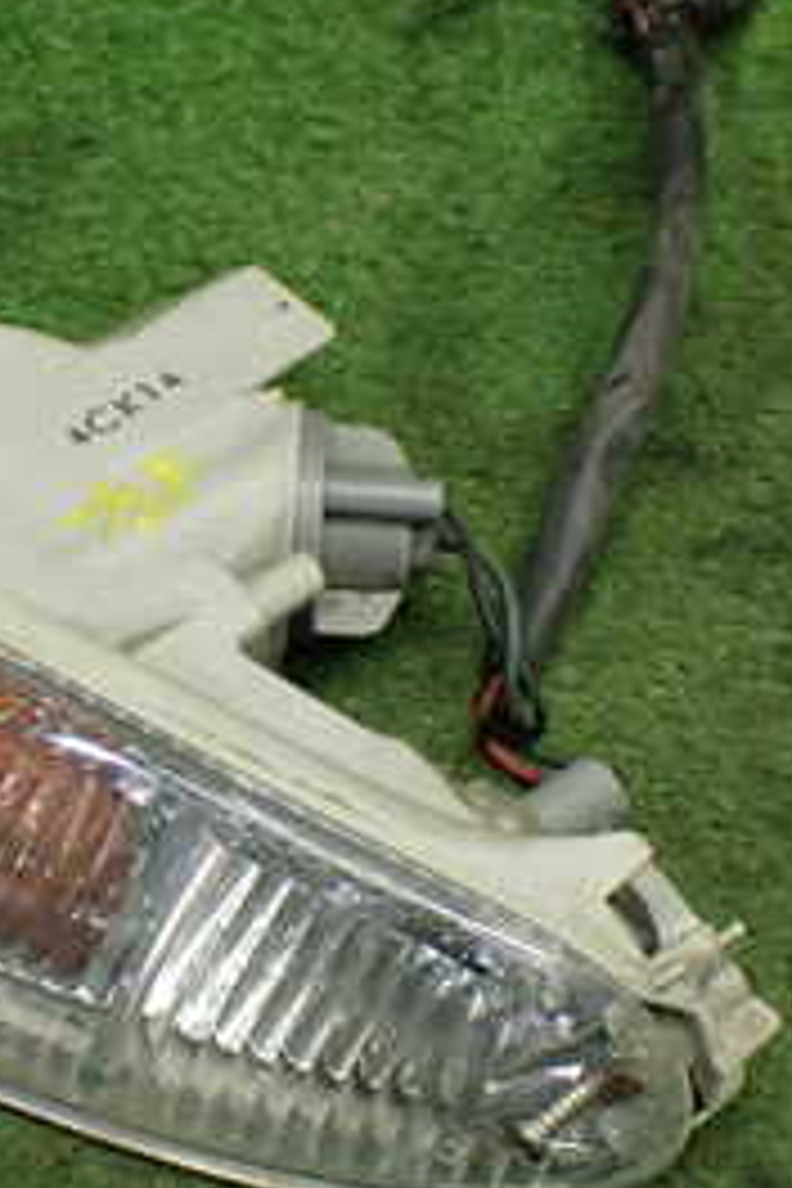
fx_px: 2343
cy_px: 630
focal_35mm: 71
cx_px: 90
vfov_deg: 28.4
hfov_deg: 18.9
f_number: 2.3
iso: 500
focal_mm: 5.4
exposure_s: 1/125
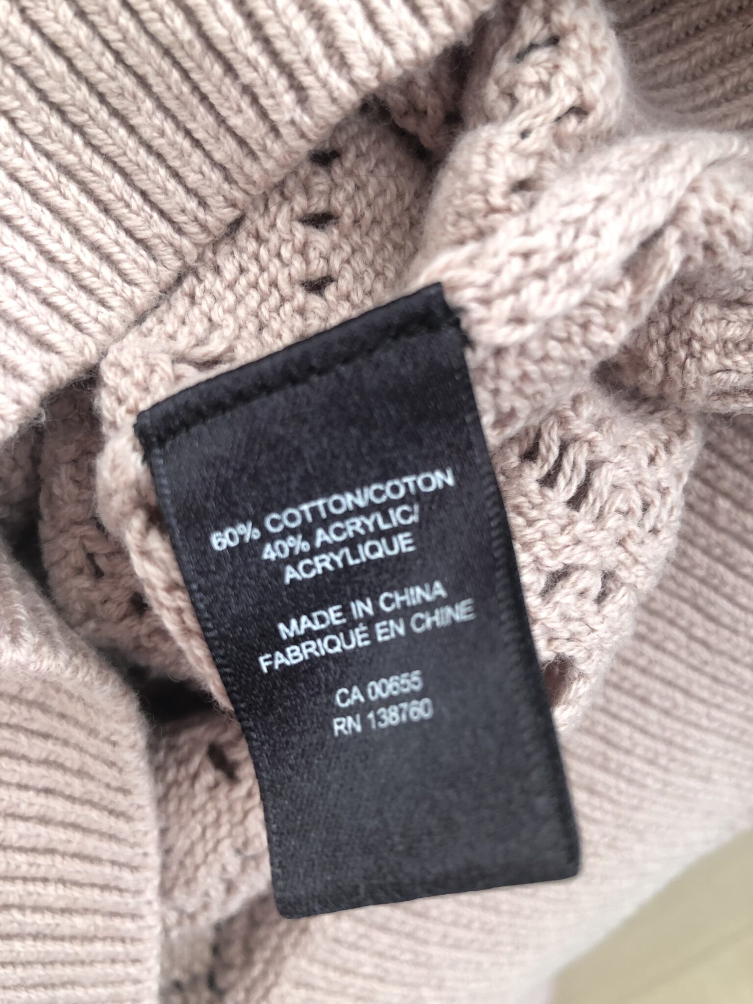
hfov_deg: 49.7
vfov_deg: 63.4
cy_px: 502
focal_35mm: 28
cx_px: 376
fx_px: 812
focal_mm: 4
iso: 20
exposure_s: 1/30
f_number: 1.8
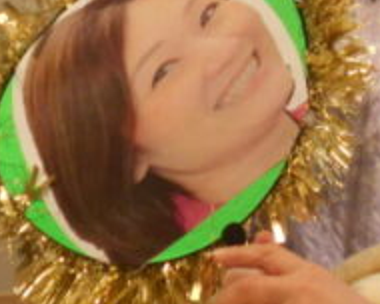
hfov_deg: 15.5
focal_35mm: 120
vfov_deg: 12.4
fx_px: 1350
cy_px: -102
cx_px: 432
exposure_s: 1/30
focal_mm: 6.7
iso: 280
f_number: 3.9
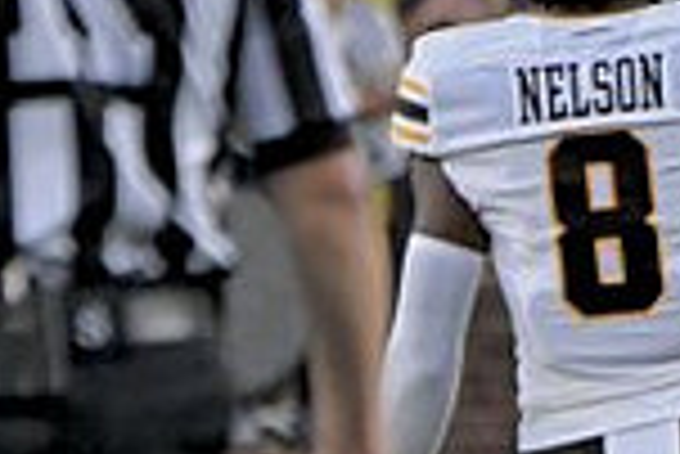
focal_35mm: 2069
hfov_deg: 1.0
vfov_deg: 0.7
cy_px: 443
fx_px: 39118
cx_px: 1013
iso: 3200
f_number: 5.6
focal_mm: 360
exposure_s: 1/1000
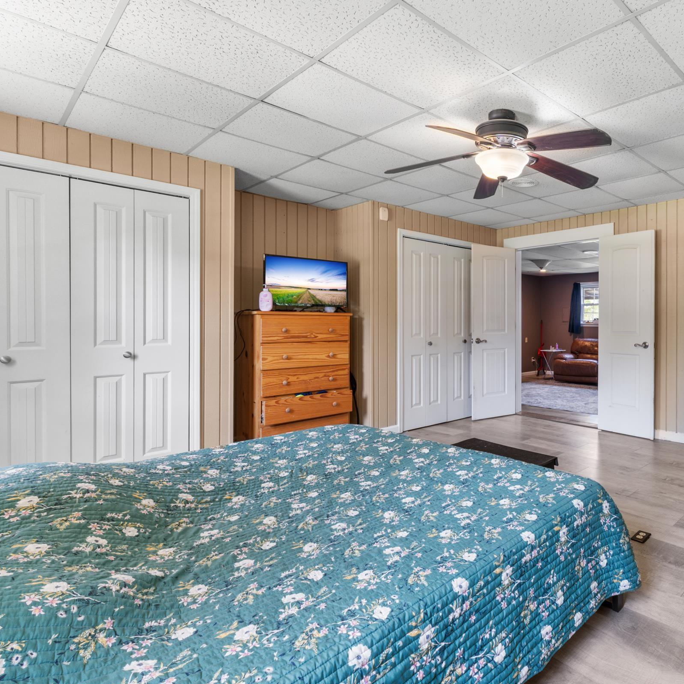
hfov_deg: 69.7
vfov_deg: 74.8
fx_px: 447
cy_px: 330
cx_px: 515
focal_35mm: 20
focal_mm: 10
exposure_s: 1/30
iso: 250
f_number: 7.1
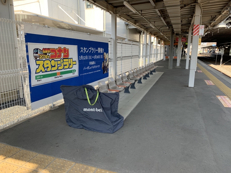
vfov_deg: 53.1
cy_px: 86
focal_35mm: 26
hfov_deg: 67.3
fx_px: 174
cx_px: 116
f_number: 1.8
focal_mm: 4.25
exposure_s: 1/325
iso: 25
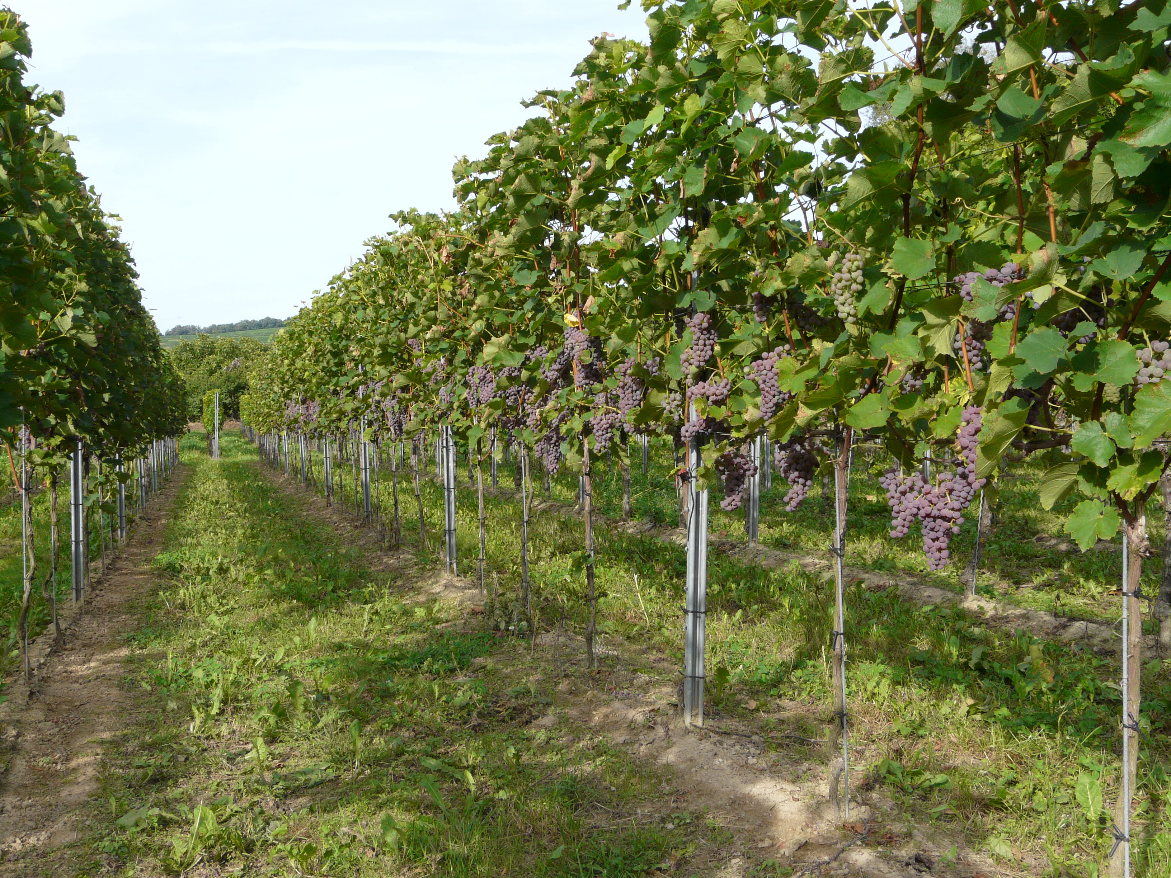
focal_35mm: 41
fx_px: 1387
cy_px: 439
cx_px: 586
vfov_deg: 35.1
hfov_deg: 45.8
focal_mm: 6.7
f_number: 5
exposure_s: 1/250
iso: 100
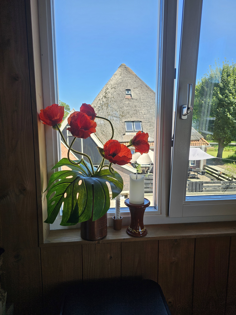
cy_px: 158
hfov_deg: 58.9
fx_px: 209
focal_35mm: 23
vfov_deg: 73.9
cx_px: 118
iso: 10
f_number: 1.7
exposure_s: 1/124
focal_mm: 6.3
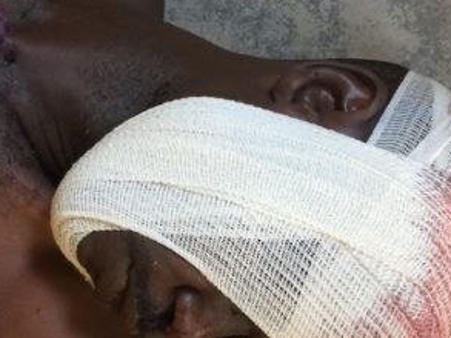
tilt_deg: -80.6
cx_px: 239
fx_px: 991
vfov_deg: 19.1
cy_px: 297
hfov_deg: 25.6
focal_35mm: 76
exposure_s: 1/17
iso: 80
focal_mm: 4.15
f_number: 2.2
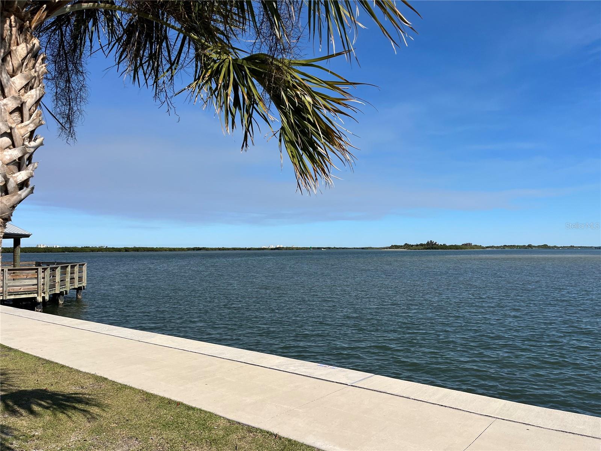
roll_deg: +0.5
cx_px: 300
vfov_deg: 53.1
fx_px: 451
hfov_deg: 67.3
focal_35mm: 26
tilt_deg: +2.8
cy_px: 226
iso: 50
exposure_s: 1/4651
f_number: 1.6
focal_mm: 5.1
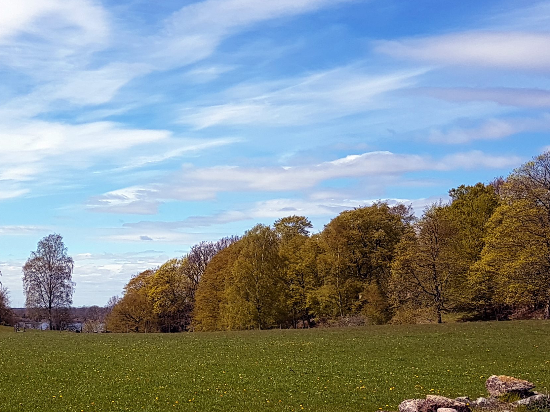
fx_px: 1001
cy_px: 227
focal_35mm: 63
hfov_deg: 30.4
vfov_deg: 23.3
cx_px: 159
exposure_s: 1/3120
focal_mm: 4.2
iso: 40
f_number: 1.7
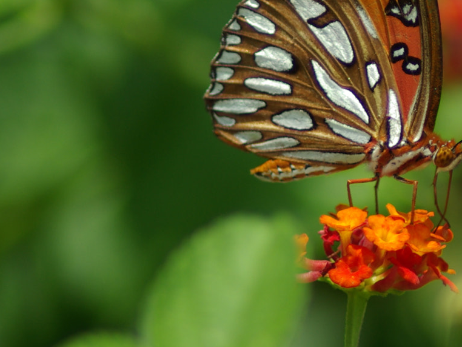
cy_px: 56
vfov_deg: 1.3
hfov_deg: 1.7
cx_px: 363
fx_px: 15540
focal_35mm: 1164
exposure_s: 1/350
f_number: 5.6
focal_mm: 300
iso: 100
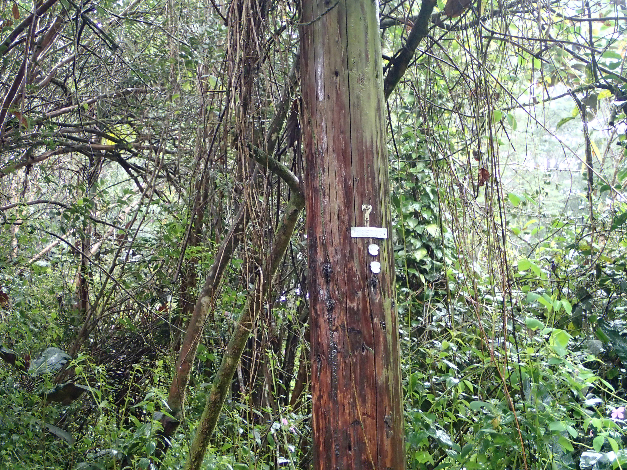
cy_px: 235
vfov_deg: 27.5
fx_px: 960
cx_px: 314
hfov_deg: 36.2
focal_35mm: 53
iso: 640
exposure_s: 1/50
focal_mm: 9.61
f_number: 3.4
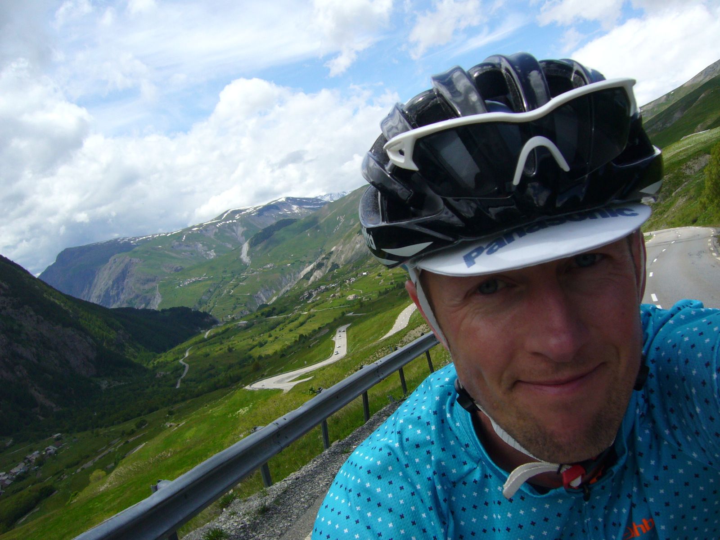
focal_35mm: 35
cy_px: 270
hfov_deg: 52.6
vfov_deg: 40.7
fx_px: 728
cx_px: 360
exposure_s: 1/500
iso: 100
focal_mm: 5.8
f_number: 5.6
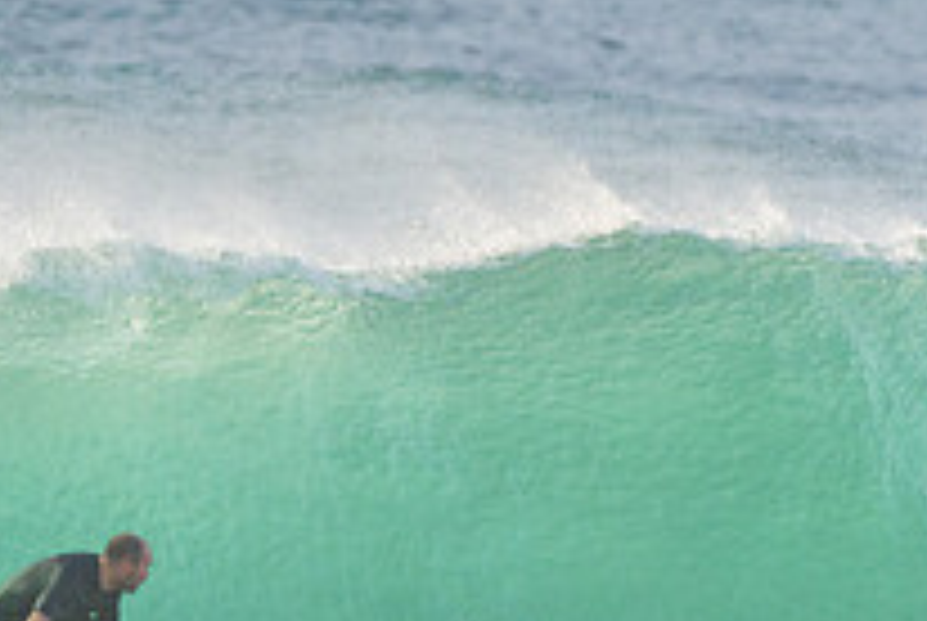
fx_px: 44353
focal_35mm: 1720
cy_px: 685
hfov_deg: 1.2
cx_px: 53
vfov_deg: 0.8
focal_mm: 500
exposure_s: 1/2000
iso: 720
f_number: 5.6
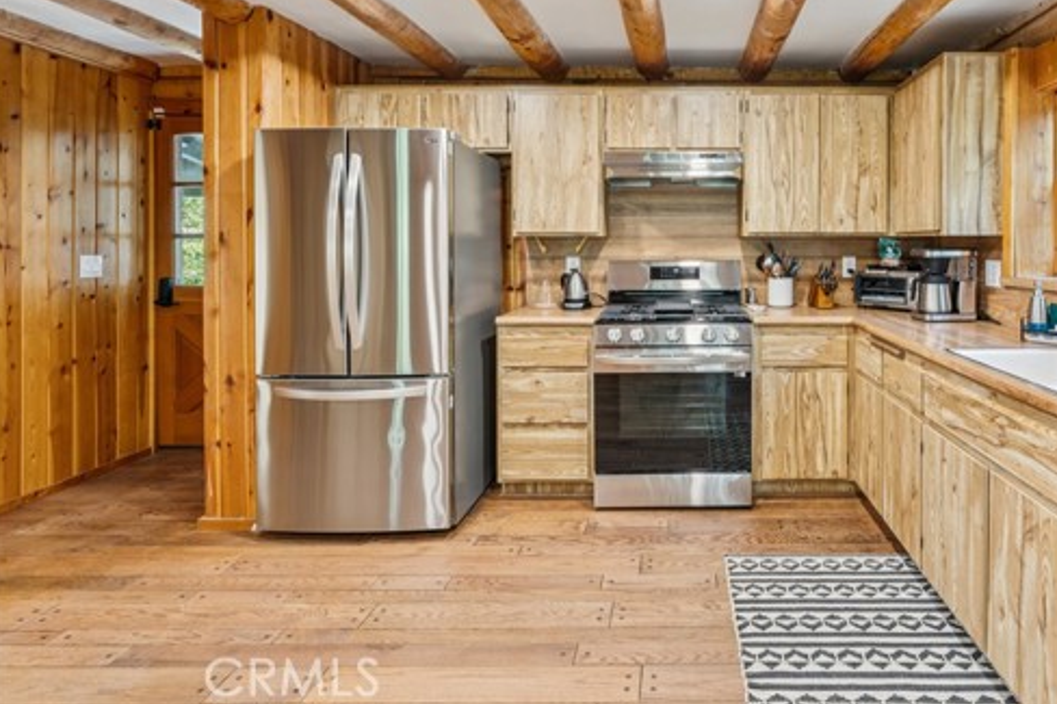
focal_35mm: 21
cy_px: 247
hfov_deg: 79.1
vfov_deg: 58.4
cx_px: 687
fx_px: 616
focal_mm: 16
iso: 100
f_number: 13
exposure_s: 2.5
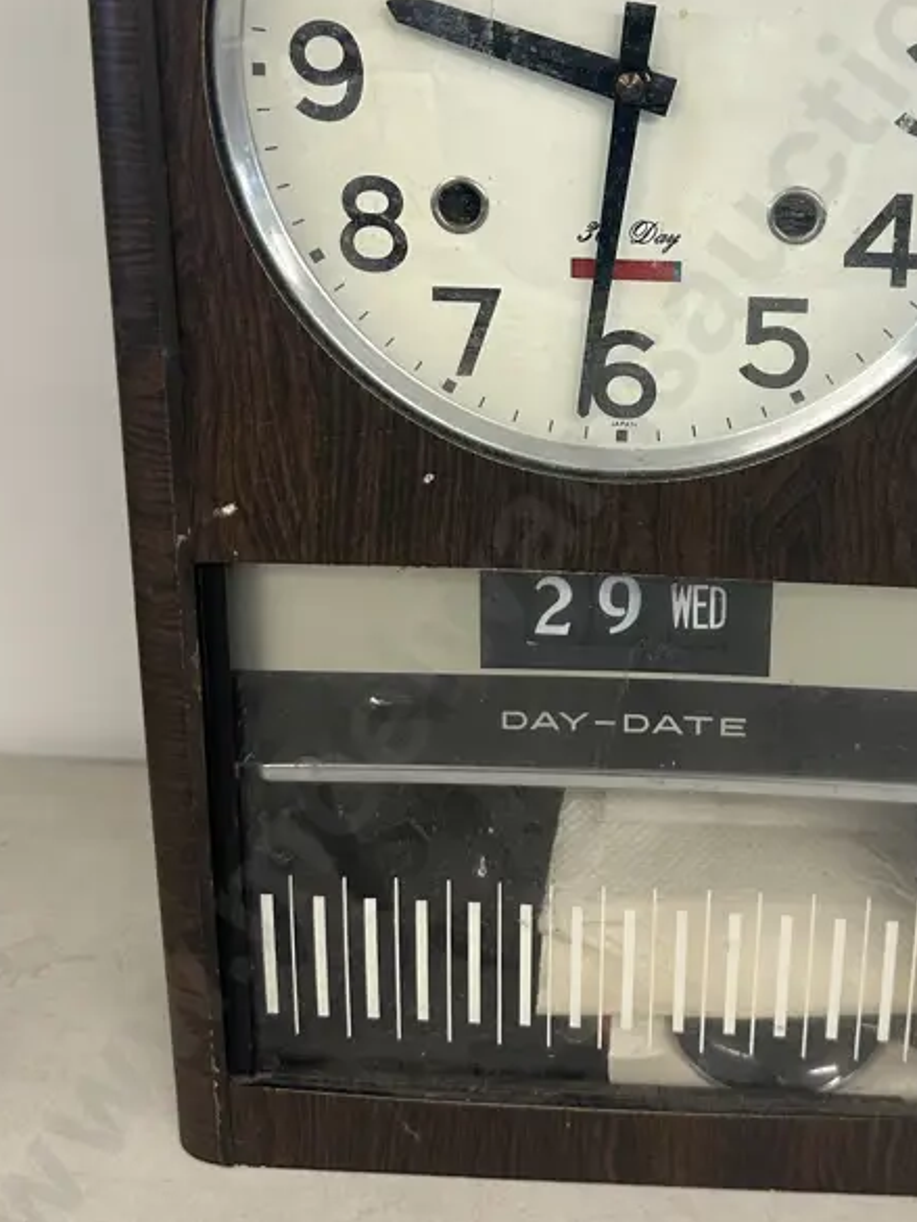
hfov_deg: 33.9
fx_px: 1483
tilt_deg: -18.4
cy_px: 393
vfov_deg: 44.0
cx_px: 639
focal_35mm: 42
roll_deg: +0.0
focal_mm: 6.86
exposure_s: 1/100
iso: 200
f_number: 1.78
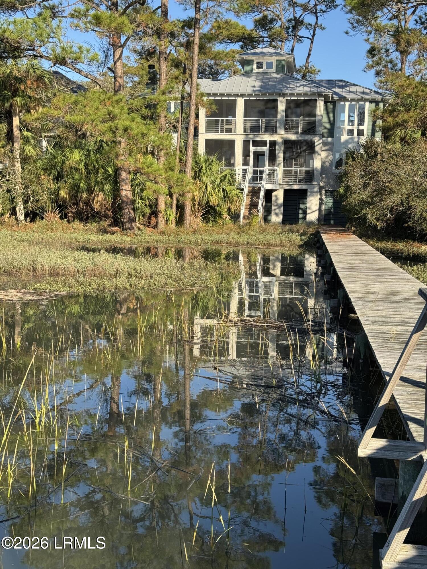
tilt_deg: -8.1
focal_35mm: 48
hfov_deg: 30.3
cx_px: 214
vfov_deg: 39.7
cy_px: 284
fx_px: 789
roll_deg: -1.3
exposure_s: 1/2045
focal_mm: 6.76
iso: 64
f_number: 1.78
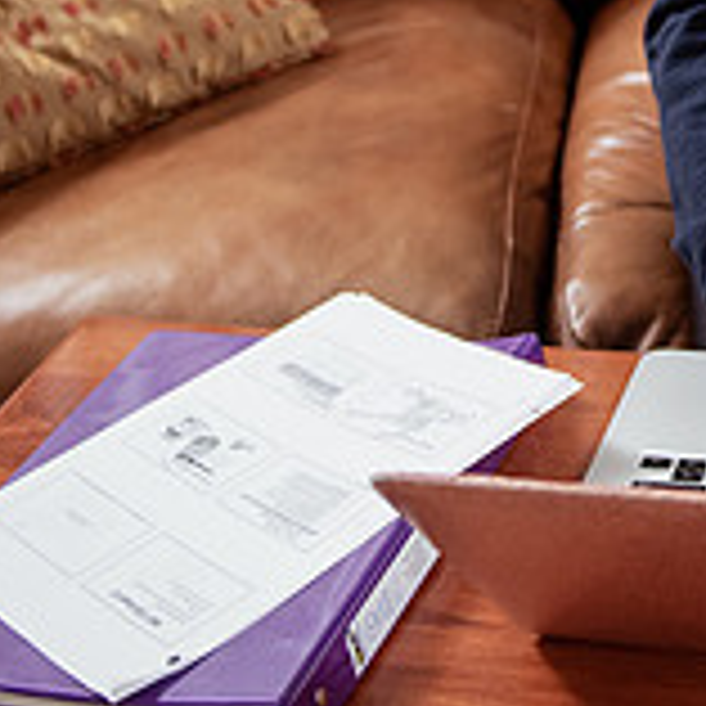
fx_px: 2031
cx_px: 742
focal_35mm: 88
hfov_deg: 19.1
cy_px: -43
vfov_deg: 19.0
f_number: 2.8
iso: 800
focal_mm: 28
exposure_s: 1/200
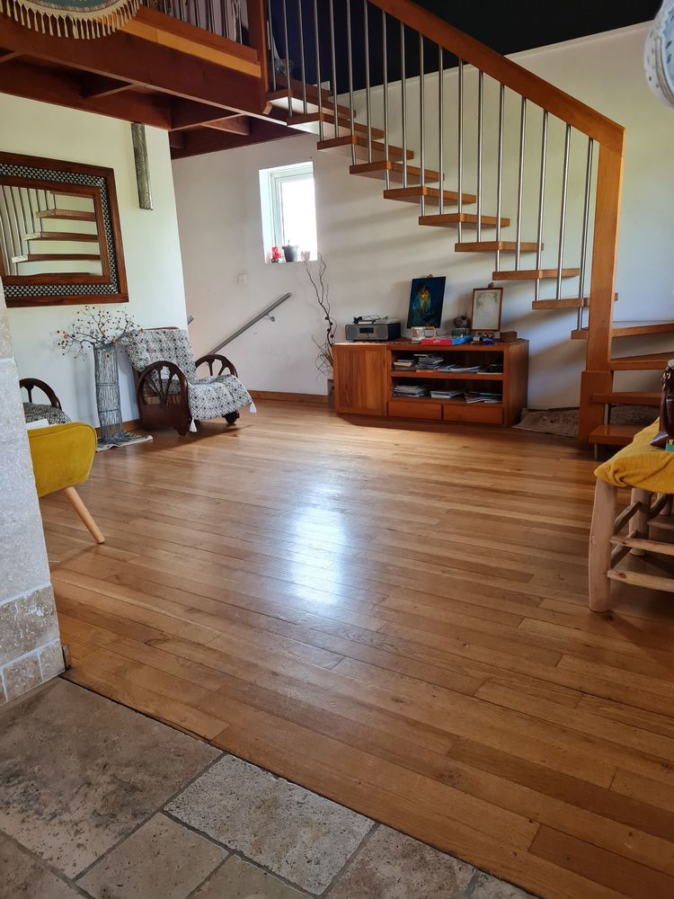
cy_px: 450
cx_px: 337
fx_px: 675
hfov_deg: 53.1
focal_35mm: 26
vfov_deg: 67.3
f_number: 1.8
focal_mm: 5.4
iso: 200
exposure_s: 1/100
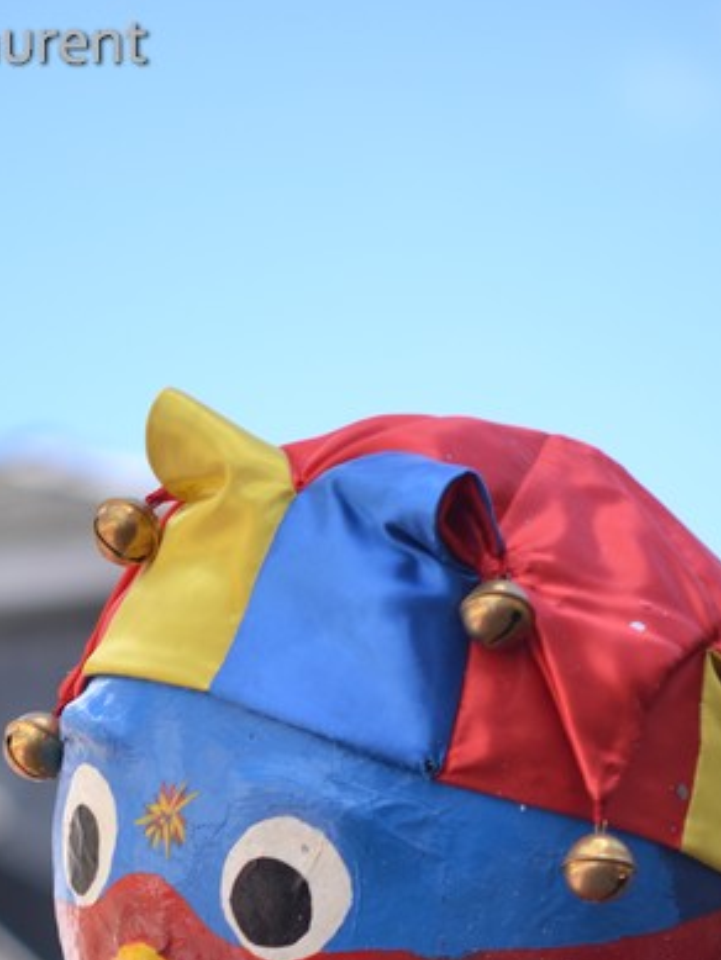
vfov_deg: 4.6
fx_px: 11852
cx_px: 343
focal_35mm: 427
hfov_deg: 3.5
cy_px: 938
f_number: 3.2
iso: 100
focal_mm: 150
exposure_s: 1/400
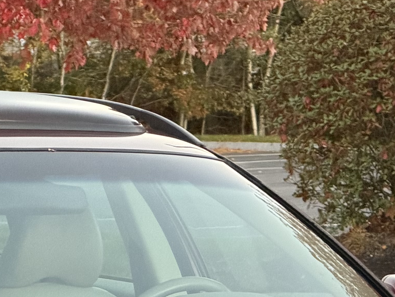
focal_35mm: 373
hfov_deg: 5.3
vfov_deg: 4.0
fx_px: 4257
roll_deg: +0.9
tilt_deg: -3.6
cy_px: 323
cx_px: 29
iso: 500
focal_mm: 16.89
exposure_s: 1/82
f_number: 2.8
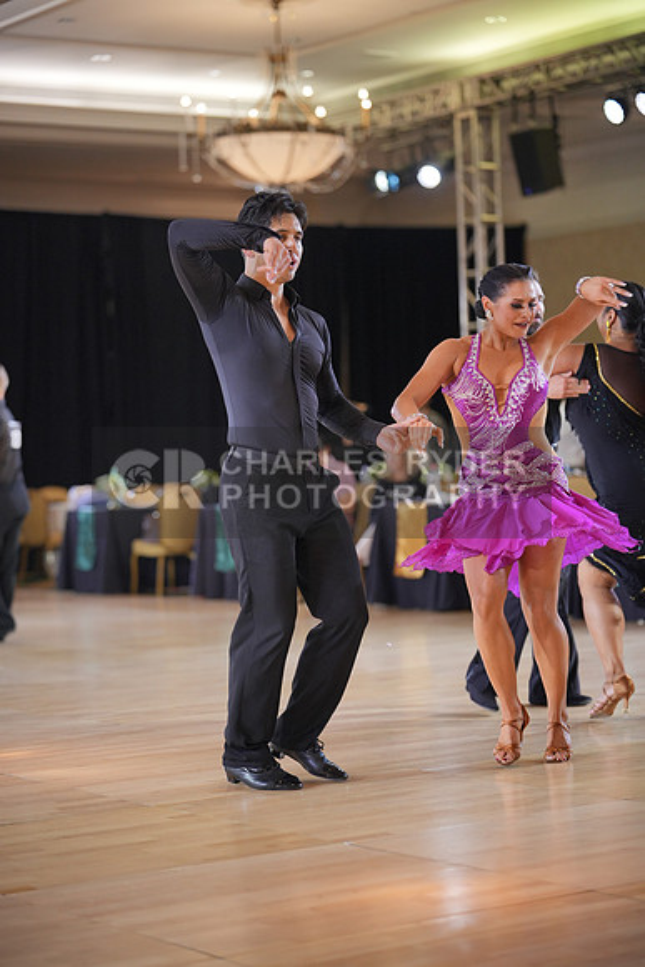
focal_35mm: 82
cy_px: 484
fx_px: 2202
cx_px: 322
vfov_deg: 24.8
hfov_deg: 16.7
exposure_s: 1/500
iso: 1250
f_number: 2
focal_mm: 82
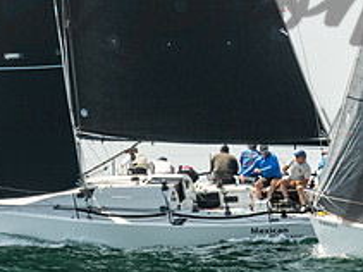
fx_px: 5335
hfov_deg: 3.9
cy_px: 38
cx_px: 335
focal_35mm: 509
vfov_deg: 2.9
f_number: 6.3
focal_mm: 155
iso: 320
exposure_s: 1/640
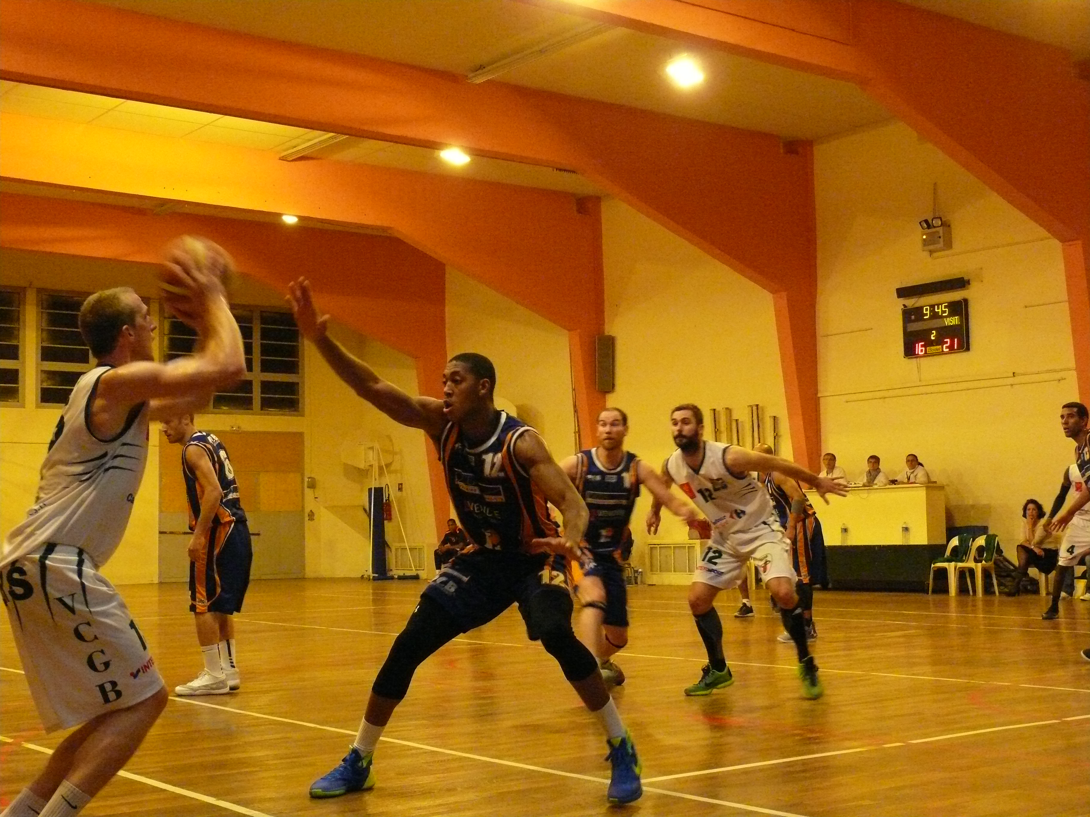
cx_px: 545
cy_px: 408
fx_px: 1543
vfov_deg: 29.7
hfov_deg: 38.9
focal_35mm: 49
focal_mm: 10.5
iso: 800
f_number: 3.2
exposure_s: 1/100
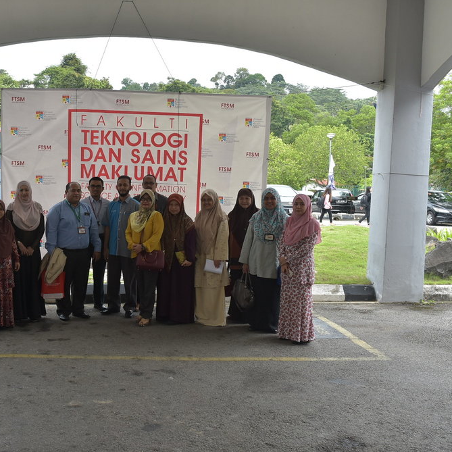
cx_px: 109
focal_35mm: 43
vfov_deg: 39.2
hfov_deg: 38.1
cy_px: 230
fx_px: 635
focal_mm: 22
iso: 400
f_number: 6.3
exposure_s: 1/320
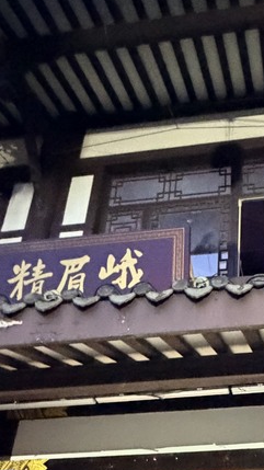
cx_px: 269
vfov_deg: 45.3
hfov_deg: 29.6
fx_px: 461
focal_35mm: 37
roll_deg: -0.7
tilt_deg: +21.1
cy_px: 474
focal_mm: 2.22
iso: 1600
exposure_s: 1/25
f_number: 2.2
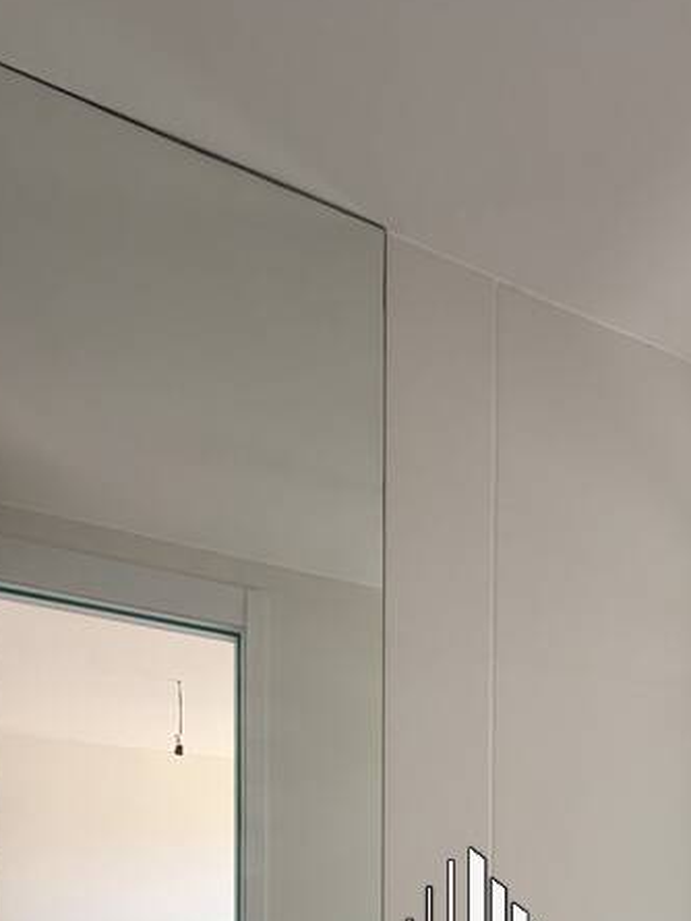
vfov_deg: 42.7
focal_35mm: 34
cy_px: 1004
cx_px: 608
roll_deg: -0.5
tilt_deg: -3.1
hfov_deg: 39.1
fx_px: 905
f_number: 2.2
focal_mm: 2.22
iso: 125
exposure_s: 1/121
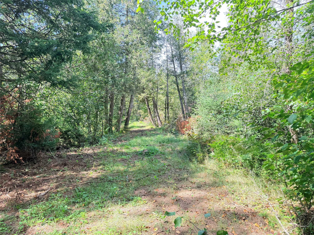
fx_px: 218
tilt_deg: -3.5
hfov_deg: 71.6
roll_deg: +0.8
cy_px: 118
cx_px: 157
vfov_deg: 56.8
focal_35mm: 24
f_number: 1.78
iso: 80
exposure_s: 1/256
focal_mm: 6.76
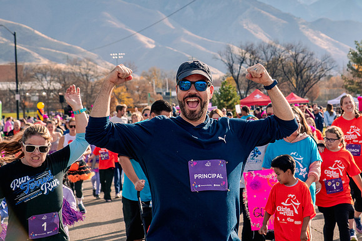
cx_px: 241
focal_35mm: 114
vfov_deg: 11.9
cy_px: 81
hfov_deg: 17.8
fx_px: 1150
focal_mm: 86
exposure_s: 1/1000
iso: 800
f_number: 10
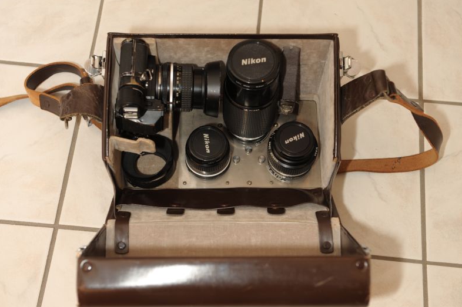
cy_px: 153
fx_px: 757
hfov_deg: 34.0
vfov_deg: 23.0
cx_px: 233
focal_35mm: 59
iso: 400
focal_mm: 58
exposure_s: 1/60
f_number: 5
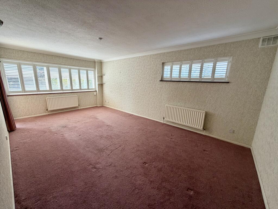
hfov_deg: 102.1
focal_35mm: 14
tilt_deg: -11.4
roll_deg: -1.0
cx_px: 139
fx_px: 112
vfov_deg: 85.7
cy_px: 104
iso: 100
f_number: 2.2
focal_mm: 2.22
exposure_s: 1/121
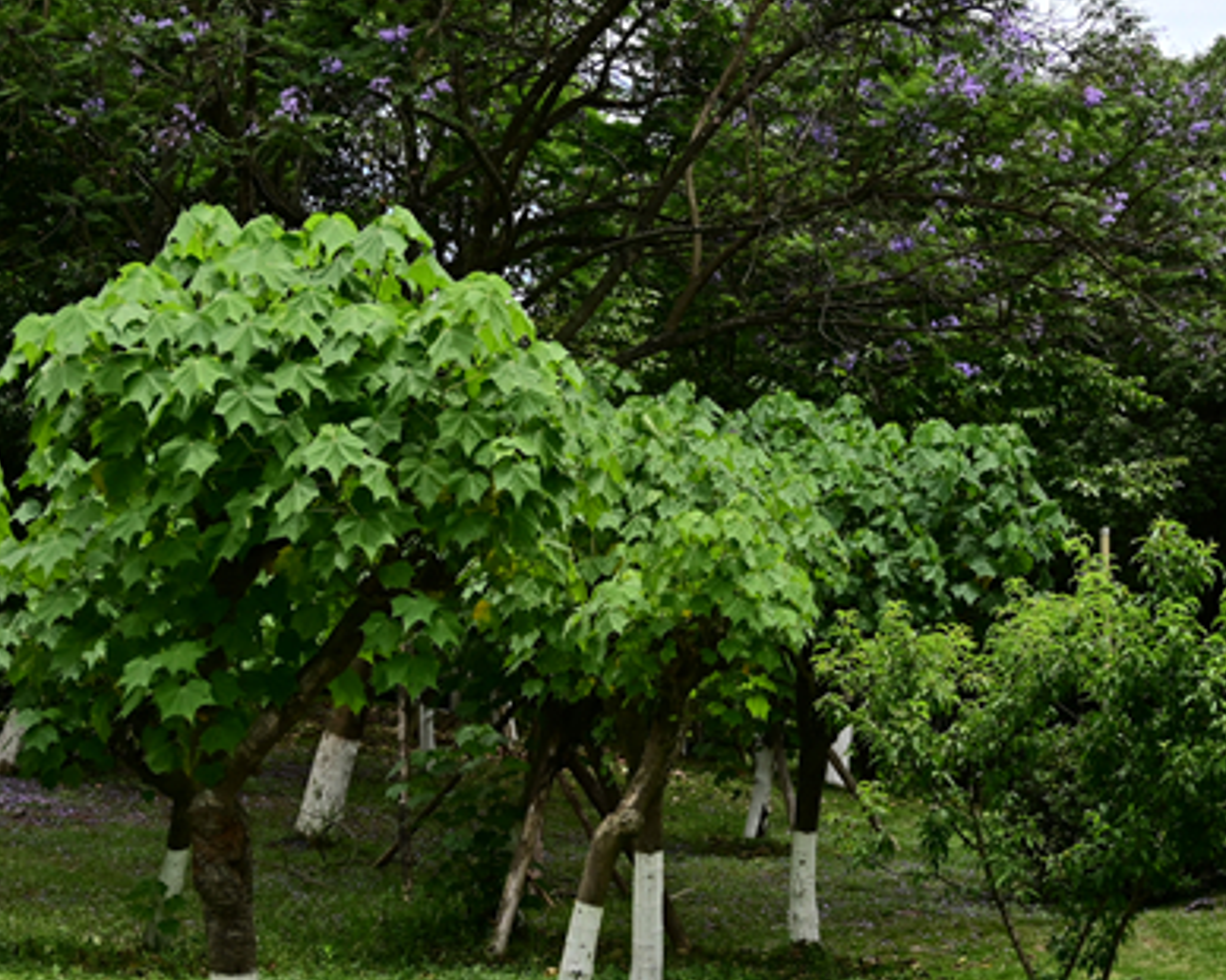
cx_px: 803
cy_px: 531
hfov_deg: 21.2
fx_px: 3264
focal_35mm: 90
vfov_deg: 17.1
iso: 100
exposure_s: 1/500
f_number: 4
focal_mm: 31
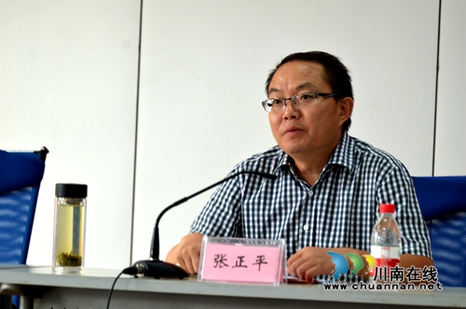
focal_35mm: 218
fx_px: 2809
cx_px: 233
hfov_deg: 9.5
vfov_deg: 6.3
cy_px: 154
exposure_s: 1/10
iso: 100
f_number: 5.6
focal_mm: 145
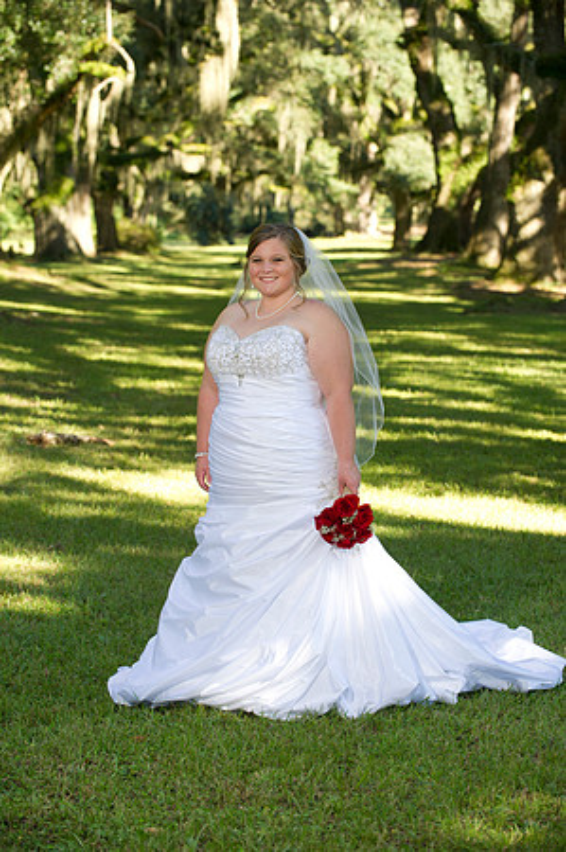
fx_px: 2411
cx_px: 283
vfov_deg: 20.0
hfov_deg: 13.4
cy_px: 426
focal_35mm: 102
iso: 400
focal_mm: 102
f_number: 4.5
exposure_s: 1/160
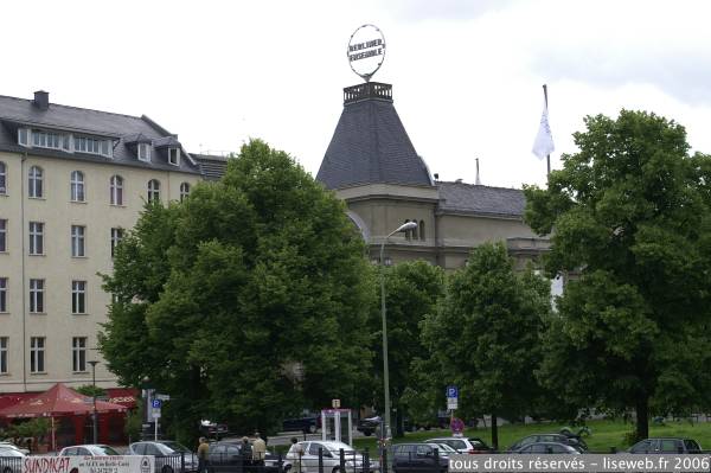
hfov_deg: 27.0
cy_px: 236
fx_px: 1480
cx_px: 356
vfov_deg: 18.2
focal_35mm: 75
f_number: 7.1
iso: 100
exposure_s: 1/160
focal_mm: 50
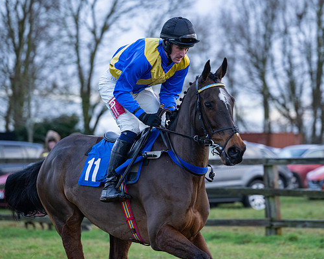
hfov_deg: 9.2
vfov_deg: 7.4
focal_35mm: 209
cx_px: 174
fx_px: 2003
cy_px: 122
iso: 800
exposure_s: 1/500
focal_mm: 165
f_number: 4
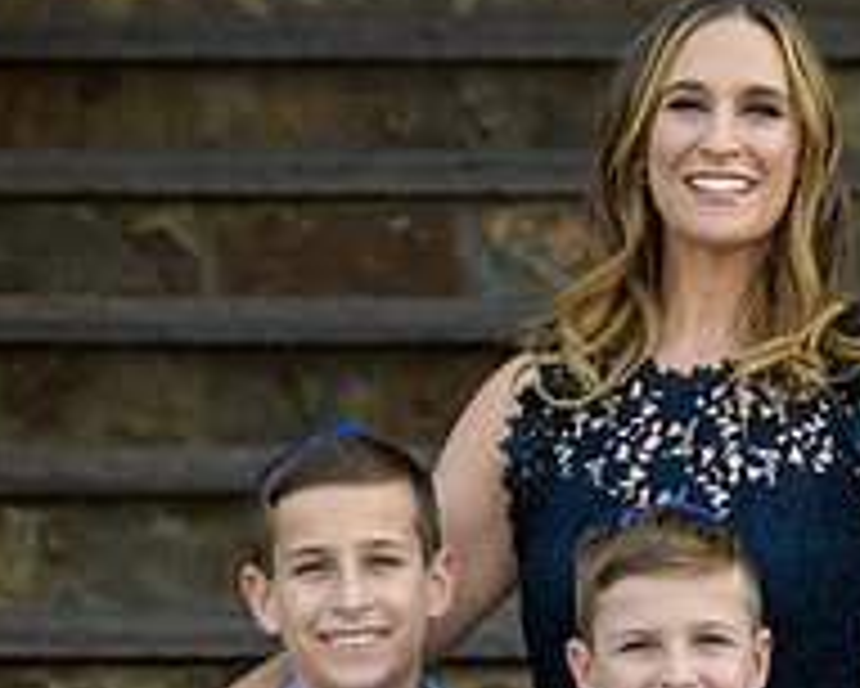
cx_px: 629
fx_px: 8735
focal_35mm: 343
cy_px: 731
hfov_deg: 5.6
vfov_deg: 4.5
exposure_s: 1/640
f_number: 3.2
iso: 200
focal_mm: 102
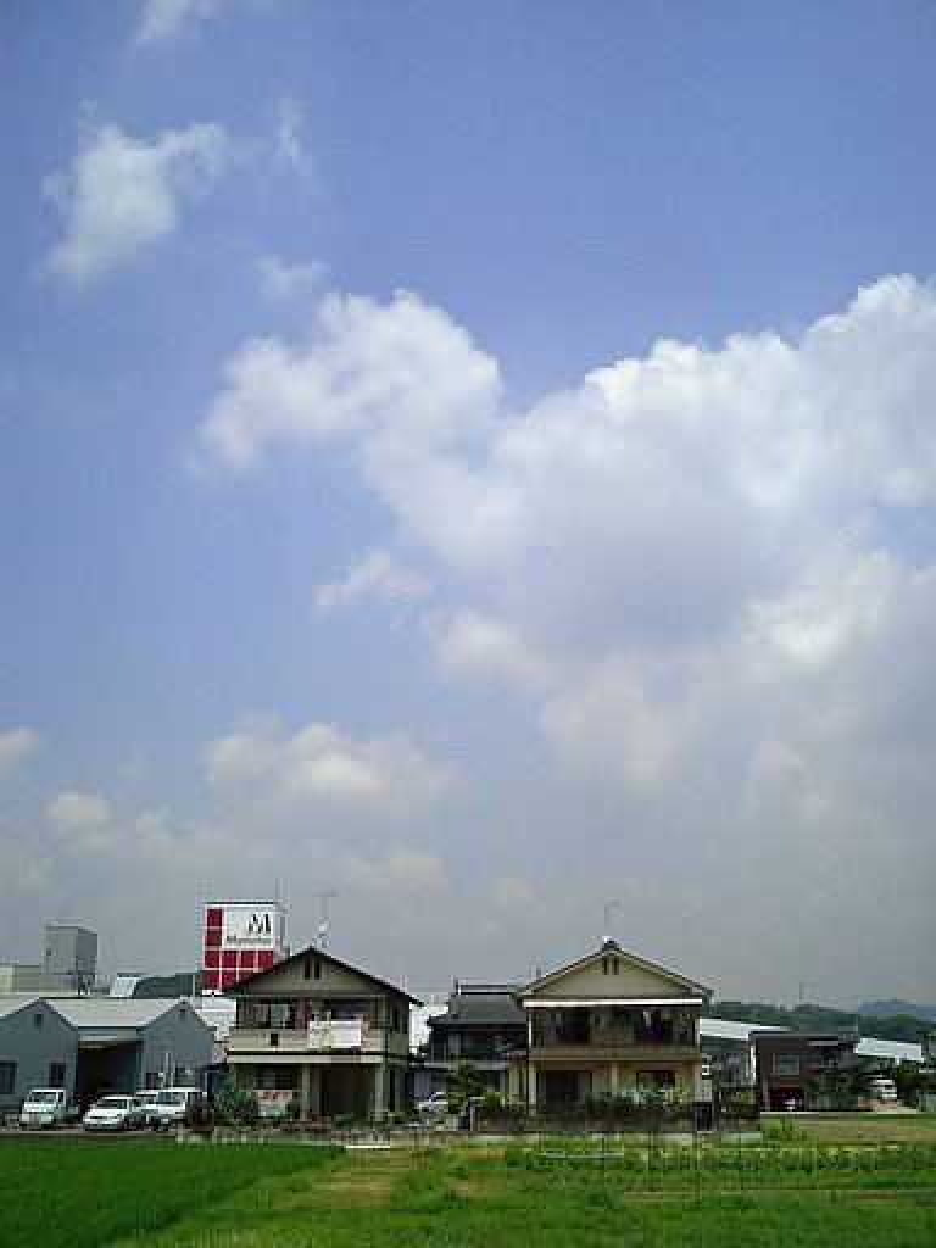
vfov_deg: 51.4
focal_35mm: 36
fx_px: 1298
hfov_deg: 39.7
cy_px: 624
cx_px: 468
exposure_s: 1/4000
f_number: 3.2
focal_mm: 7.5
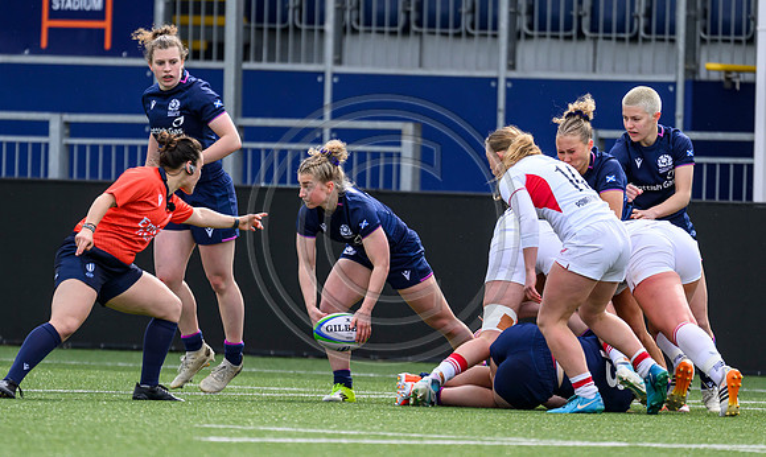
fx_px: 18167
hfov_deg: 2.4
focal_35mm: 881
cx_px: 446
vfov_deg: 1.4
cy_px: 248
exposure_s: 1/2000
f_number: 4
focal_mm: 560
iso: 500
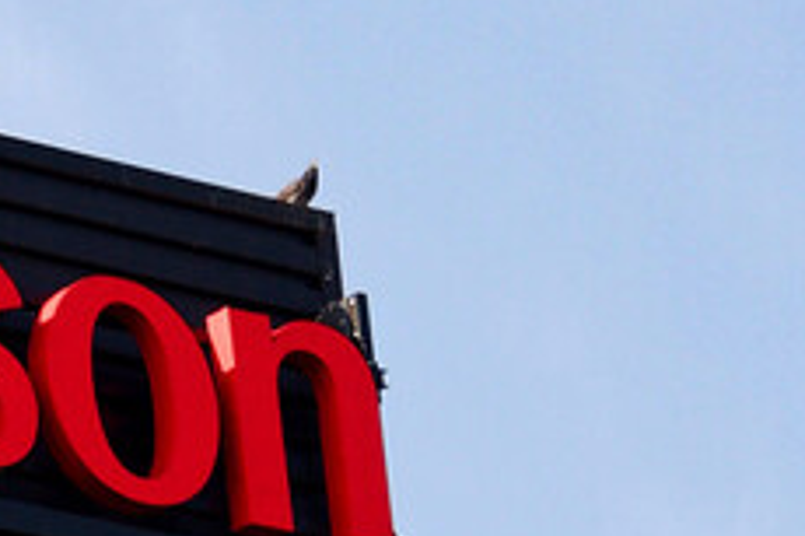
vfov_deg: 2.0
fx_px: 15663
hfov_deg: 2.9
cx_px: -1768
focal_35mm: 701
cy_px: 326
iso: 100
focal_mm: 70
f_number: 5.3
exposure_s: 1/400
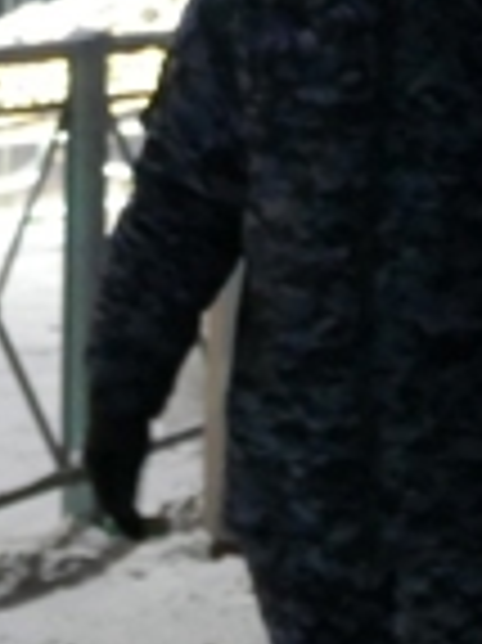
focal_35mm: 247
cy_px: -198
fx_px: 4593
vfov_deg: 7.9
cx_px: -5
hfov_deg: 6.0
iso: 1600
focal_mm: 17.83
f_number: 3.3
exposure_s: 1/25
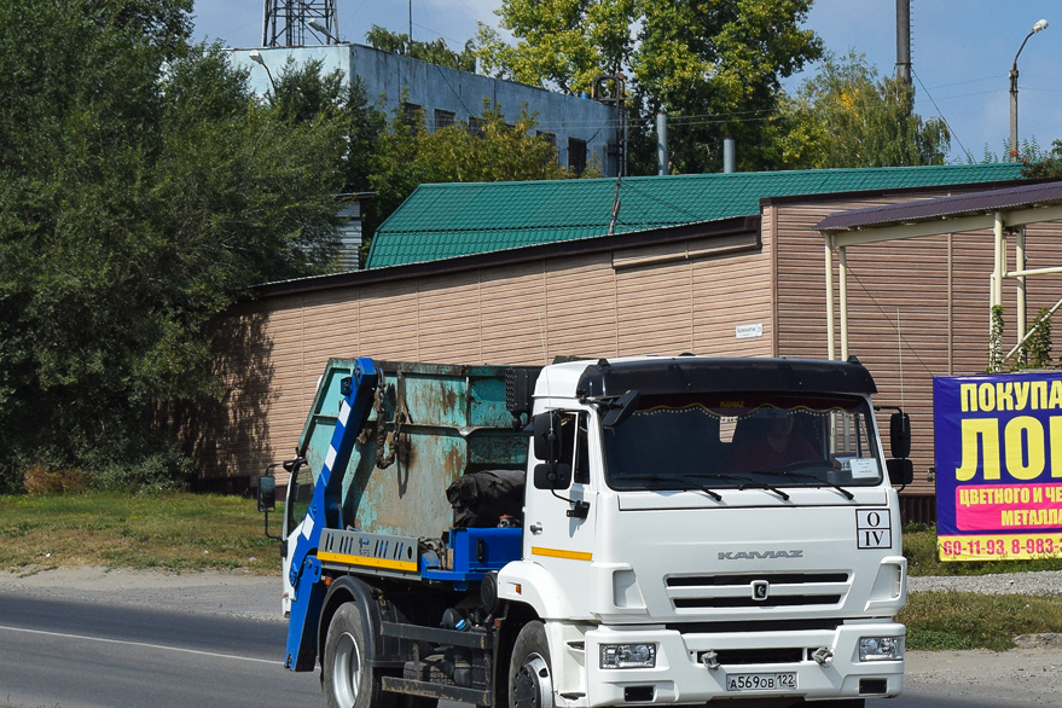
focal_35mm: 113
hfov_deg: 18.1
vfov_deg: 12.2
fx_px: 3324
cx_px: 674
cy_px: 405
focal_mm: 55
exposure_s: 1/1000
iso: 200
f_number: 8
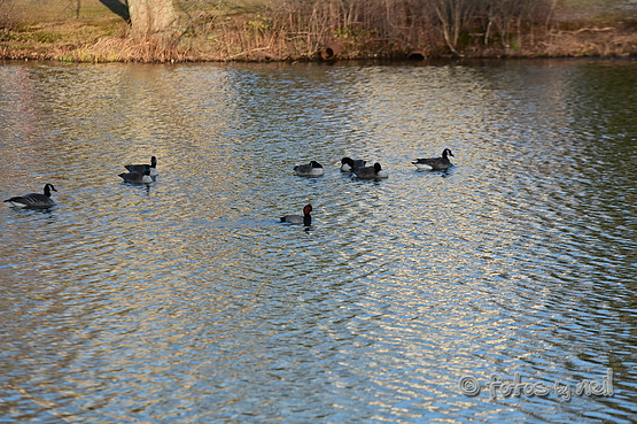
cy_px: 206
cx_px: 310
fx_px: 3695
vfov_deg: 6.6
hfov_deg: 9.9
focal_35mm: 209
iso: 500
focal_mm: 200
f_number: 5
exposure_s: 1/2000
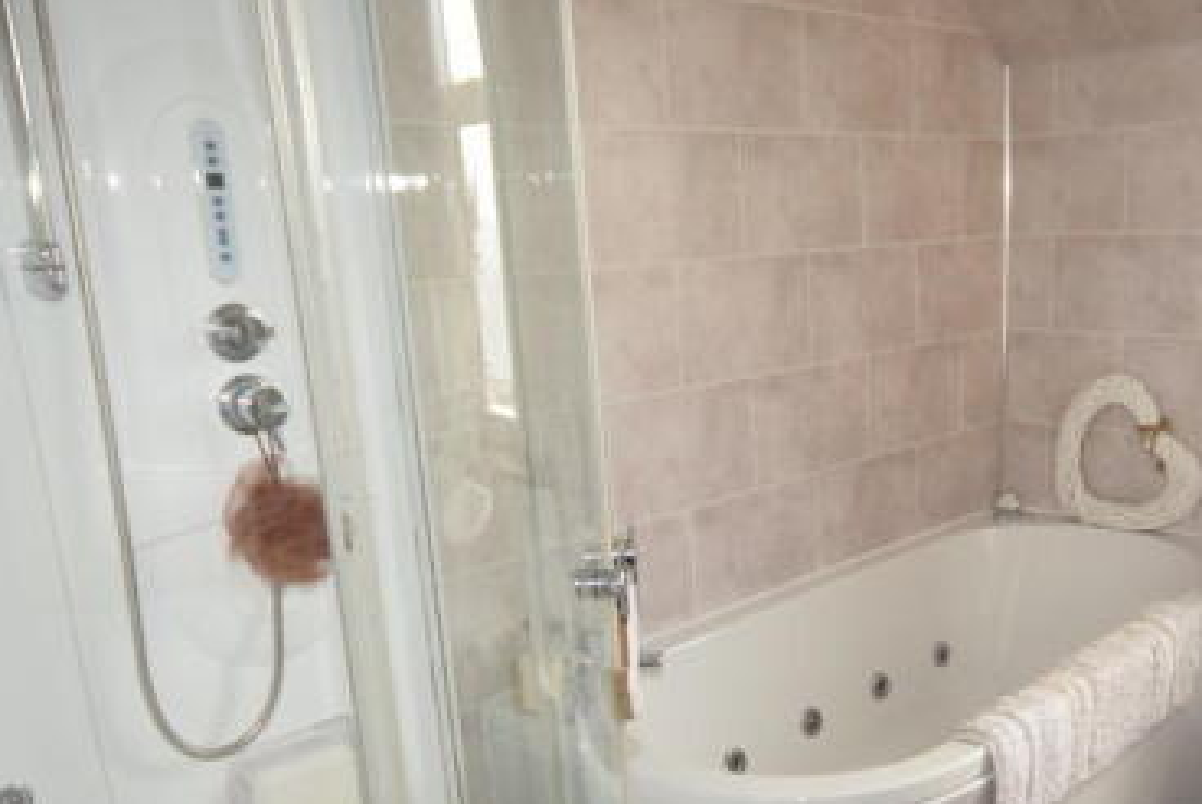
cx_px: 730
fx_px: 1069
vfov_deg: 40.8
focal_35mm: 32
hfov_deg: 58.1
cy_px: 518
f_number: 5.6
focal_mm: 12
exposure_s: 1/125
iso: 800
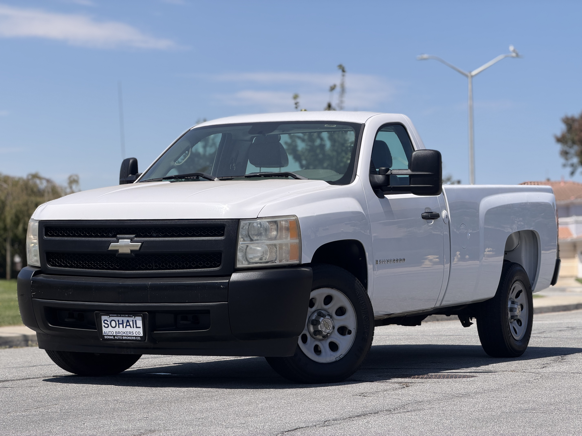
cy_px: 218
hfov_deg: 19.6
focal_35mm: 100
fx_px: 1681
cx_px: 291
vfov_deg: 14.8
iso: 20
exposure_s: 1/809
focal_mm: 16.89
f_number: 2.8
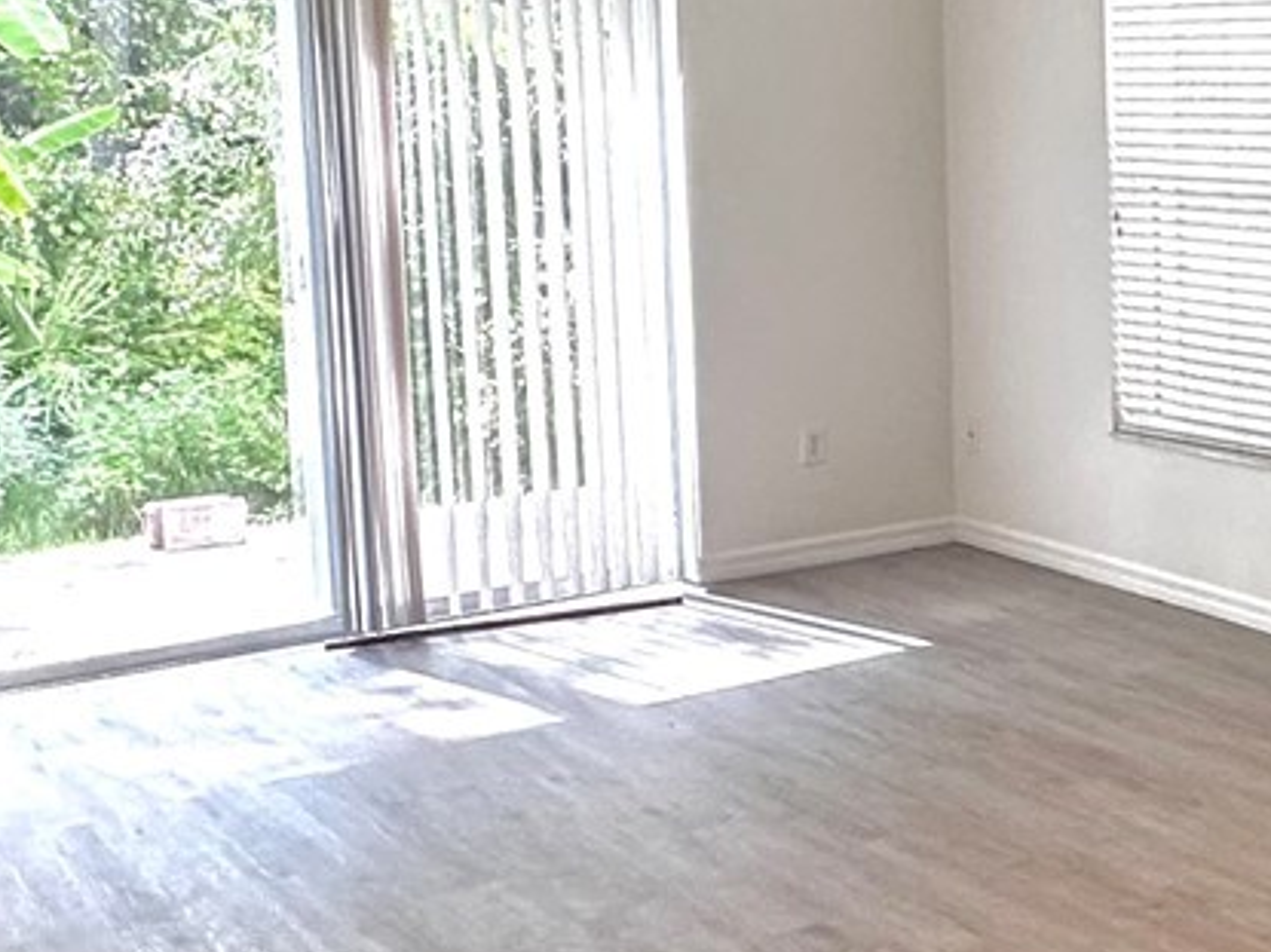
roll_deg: -1.1
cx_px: 1648
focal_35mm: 54
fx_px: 1982
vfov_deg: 26.9
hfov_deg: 29.0
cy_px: 312
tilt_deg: -6.2
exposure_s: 1/120
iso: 250
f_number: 2.2
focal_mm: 2.22
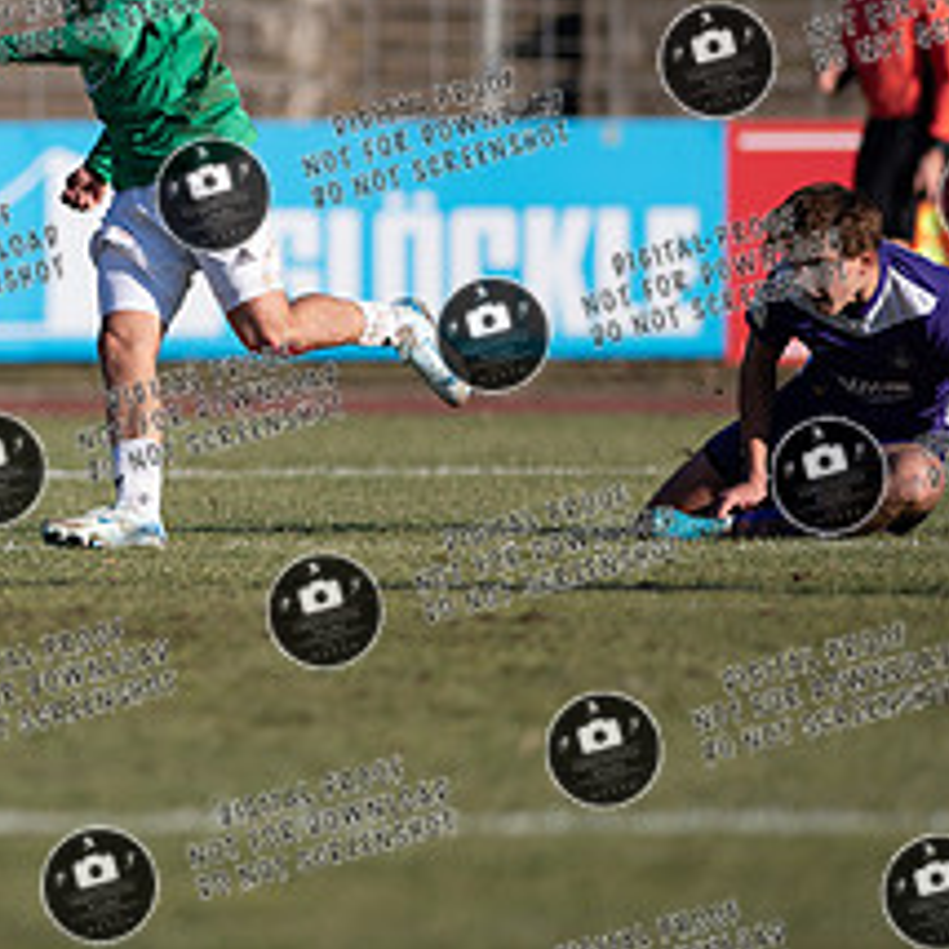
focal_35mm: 703
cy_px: 167
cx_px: -69
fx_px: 21805
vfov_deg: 2.5
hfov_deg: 2.5
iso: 64
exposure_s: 1/1600
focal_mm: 300
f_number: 2.8
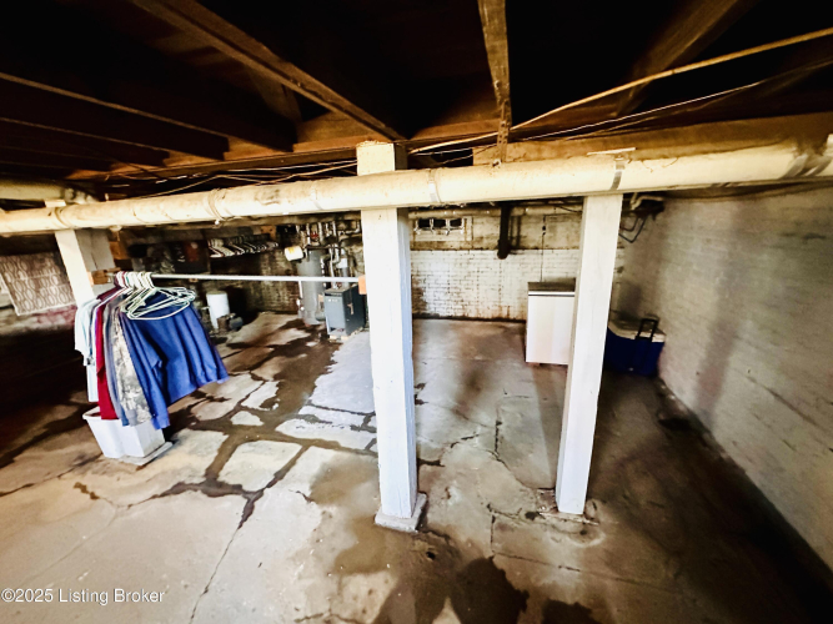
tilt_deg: -16.7
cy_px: 312
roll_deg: +0.6
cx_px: 416
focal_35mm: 14
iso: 1250
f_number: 2.2
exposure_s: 1/42
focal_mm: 2.22
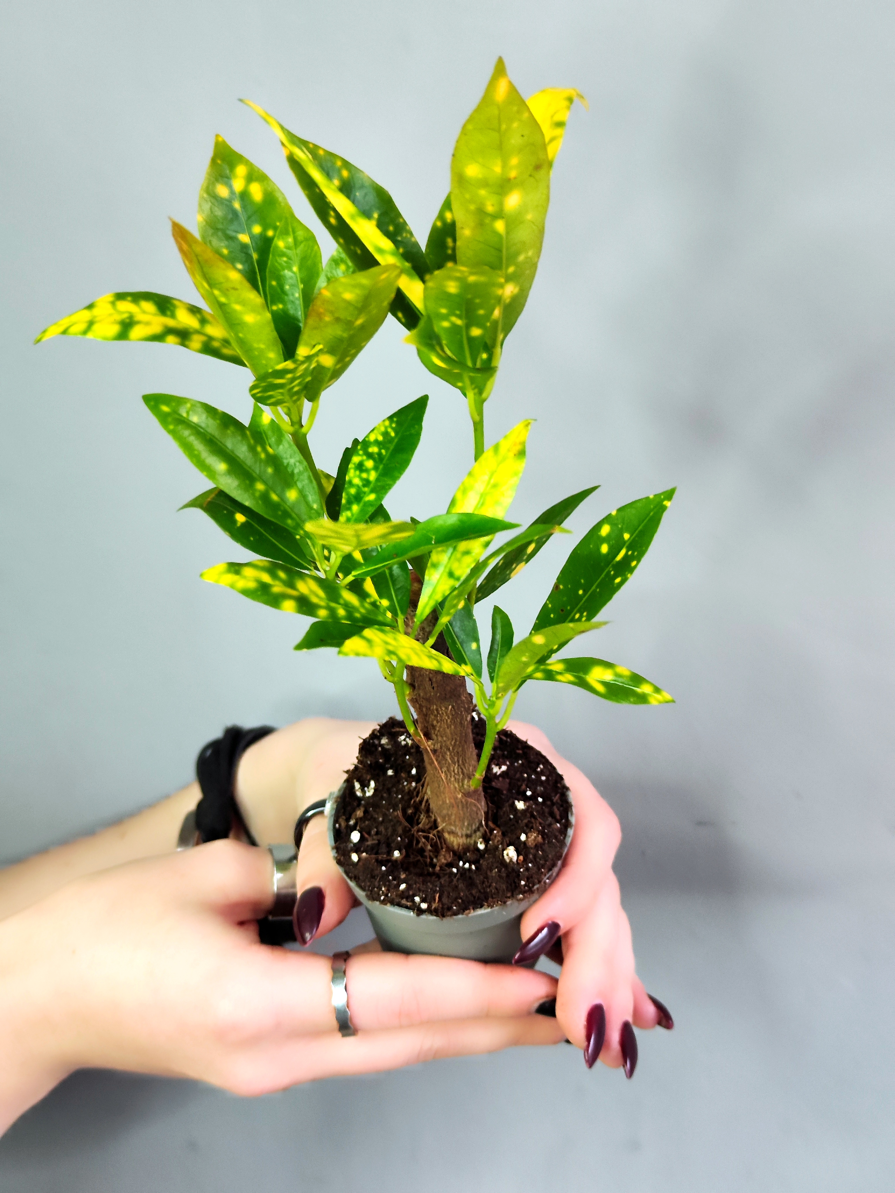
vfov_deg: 73.9
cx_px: 448
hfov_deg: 58.9
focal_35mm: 23
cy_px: 596
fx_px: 793
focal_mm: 7.01
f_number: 1.69
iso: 1208
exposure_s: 1/73.4
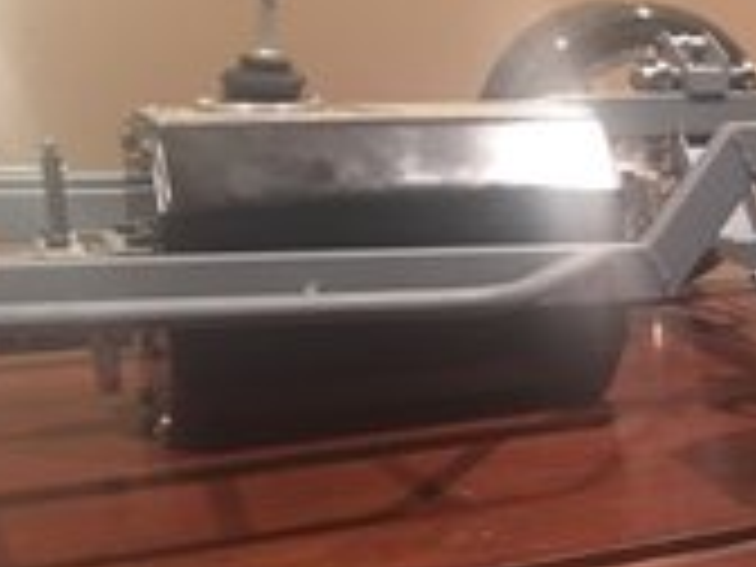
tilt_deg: -10.6
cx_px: 837
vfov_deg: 21.3
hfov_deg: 26.0
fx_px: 1507
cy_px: 306
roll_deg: -1.7
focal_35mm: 69
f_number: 2.2
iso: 160
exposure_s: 1/4
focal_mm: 4.15
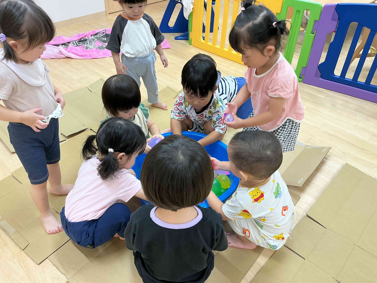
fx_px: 316
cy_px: 142
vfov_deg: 48.2
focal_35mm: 29
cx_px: 188
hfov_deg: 61.7
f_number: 1.8
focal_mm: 3
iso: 50
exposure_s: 1/60
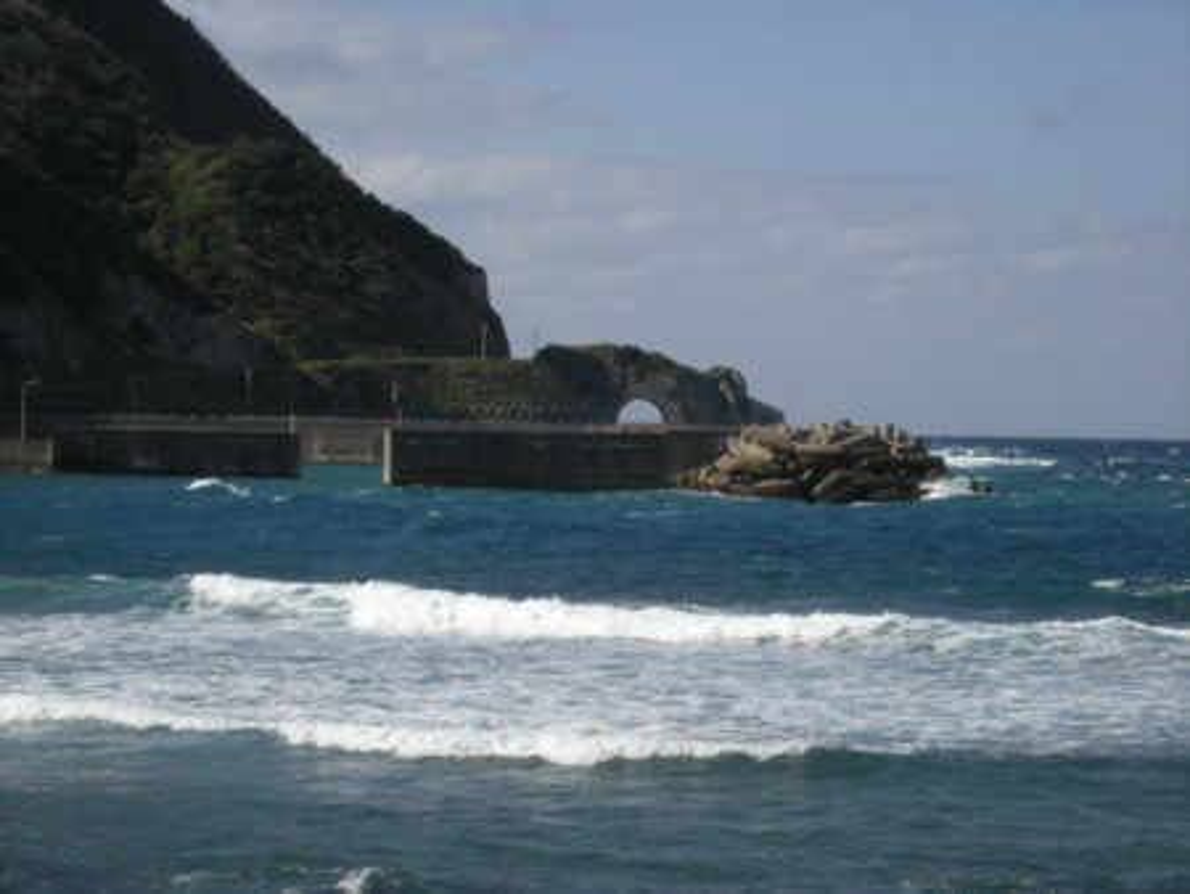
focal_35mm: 105
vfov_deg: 14.1
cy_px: 447
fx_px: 3612
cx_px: 595
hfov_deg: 18.7
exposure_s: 1/667
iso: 64
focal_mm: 17.1
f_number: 4.7
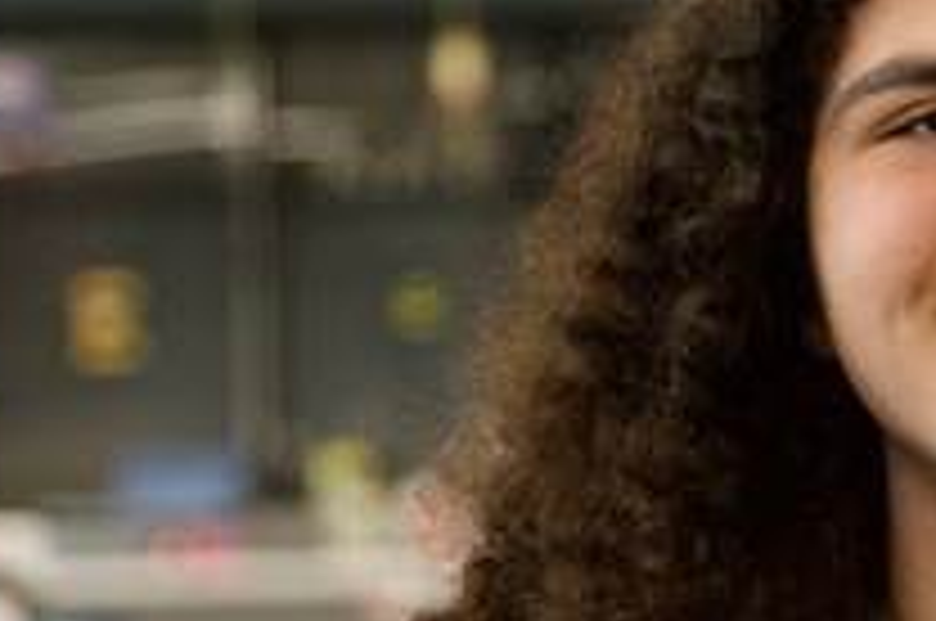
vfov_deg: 5.0
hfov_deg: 7.6
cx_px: 724
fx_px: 7035
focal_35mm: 271
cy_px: 583
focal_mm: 55
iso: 1600
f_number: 2.8
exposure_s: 1/320
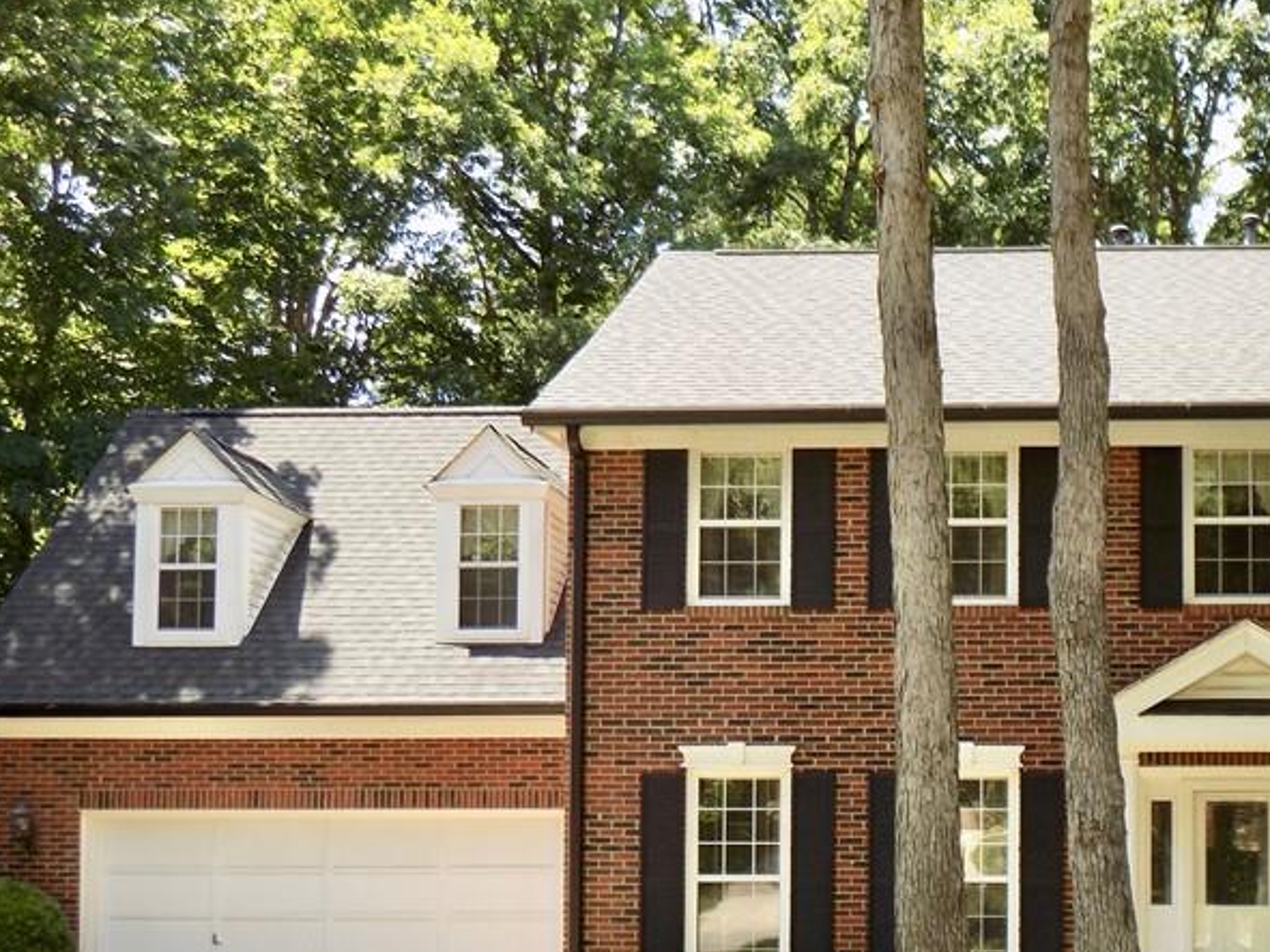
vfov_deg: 27.3
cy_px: 812
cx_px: 1021
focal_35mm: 52
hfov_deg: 35.6
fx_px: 1907
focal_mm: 5.3
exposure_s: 1/160
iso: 80
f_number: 3.3
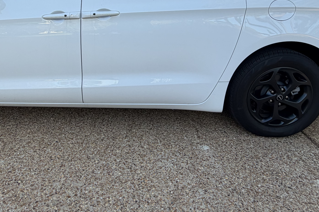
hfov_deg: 61.3
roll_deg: -0.6
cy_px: 47
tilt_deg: -13.2
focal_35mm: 30
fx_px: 266
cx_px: 125
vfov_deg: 42.0
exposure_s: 1/284
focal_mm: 2.22
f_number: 2.2
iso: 50
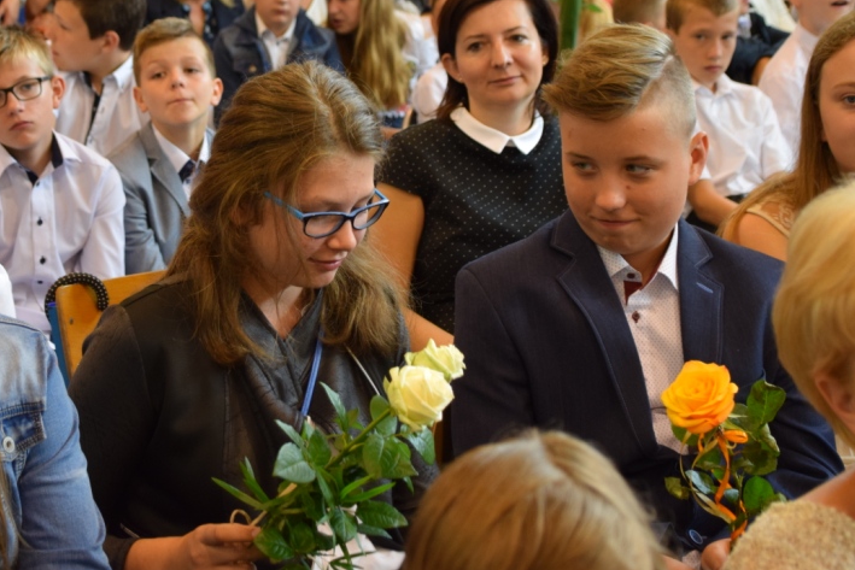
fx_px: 2162
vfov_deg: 15.0
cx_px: 297
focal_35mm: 91
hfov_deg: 22.3
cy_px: 163
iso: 800
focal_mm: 42
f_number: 4.8
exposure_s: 1/60
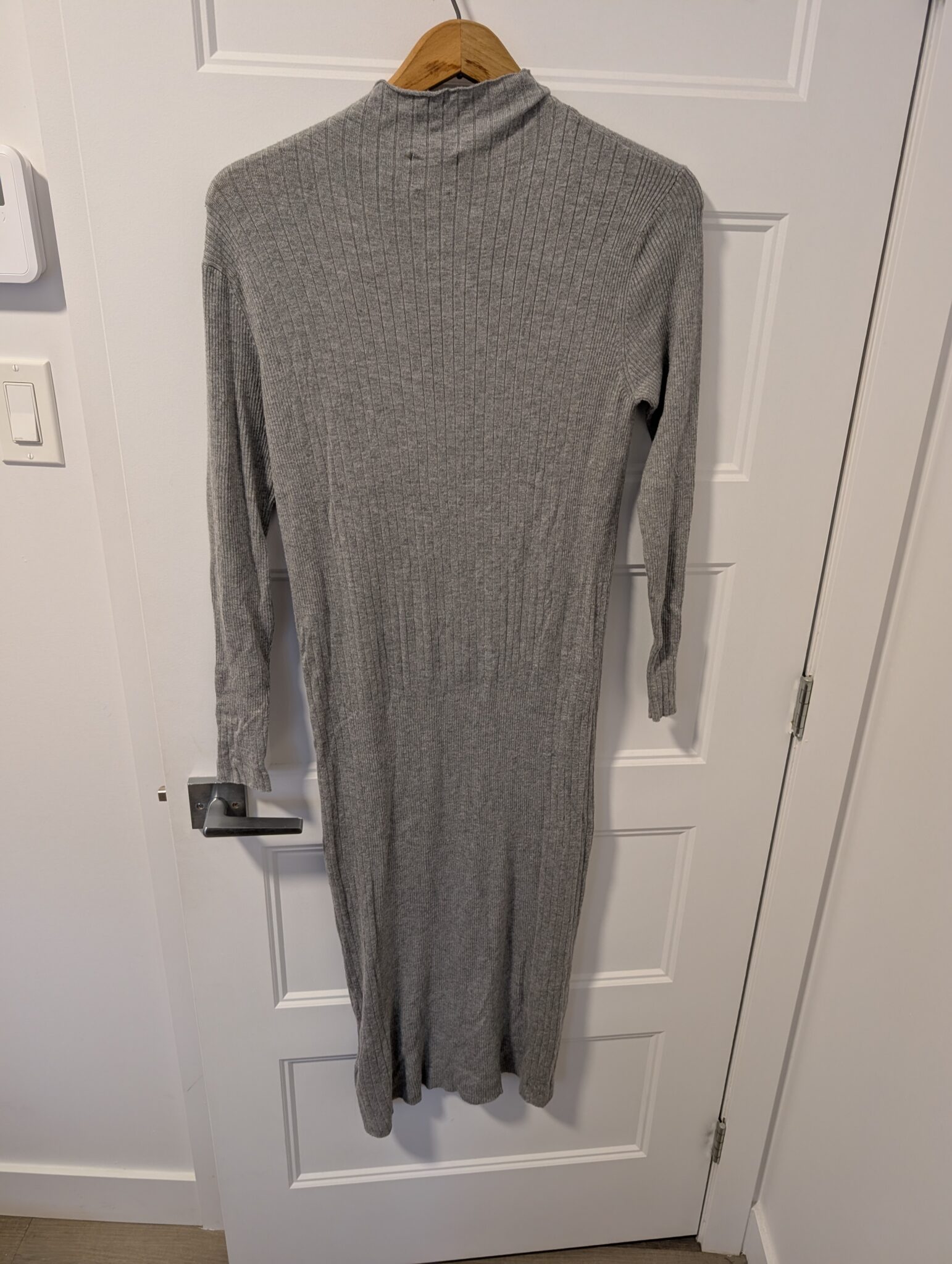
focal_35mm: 24
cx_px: 476
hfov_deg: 56.9
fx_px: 878
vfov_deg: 71.5
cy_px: 632
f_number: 1.68
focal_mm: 6.9
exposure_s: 1/30
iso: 203
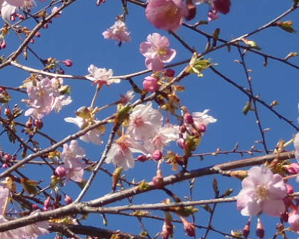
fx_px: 1434
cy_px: 56
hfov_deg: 11.8
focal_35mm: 162
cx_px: -14
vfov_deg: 9.5
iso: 80
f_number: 4.8
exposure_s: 1/400
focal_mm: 7.73
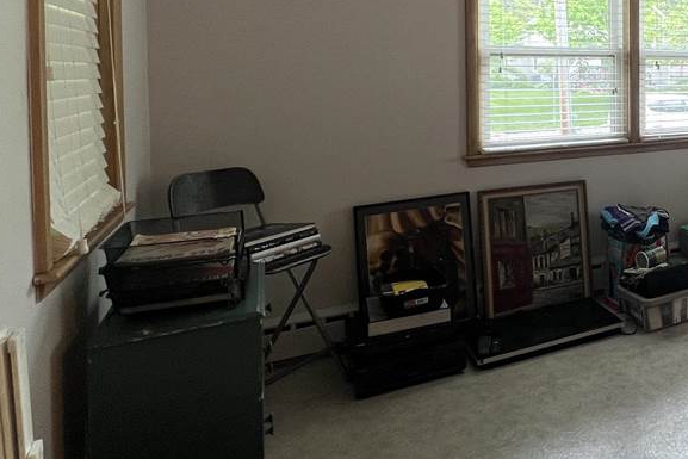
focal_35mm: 30
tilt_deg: -2.0
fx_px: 573
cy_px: 88
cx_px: 694
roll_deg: +0.6
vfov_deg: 41.6
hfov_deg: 49.8
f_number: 1.8
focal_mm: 1.57
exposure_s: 1/120
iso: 200
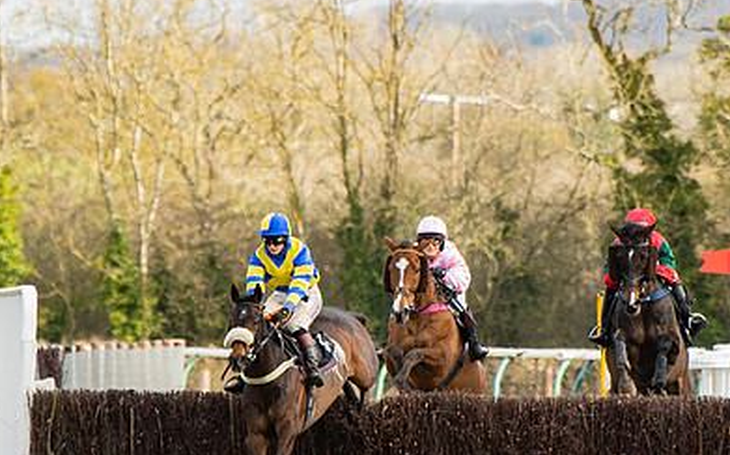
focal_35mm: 940
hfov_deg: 2.2
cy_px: 389
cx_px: 325
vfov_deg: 1.4
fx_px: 18693
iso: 400
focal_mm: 200
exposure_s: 1/1000
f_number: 4
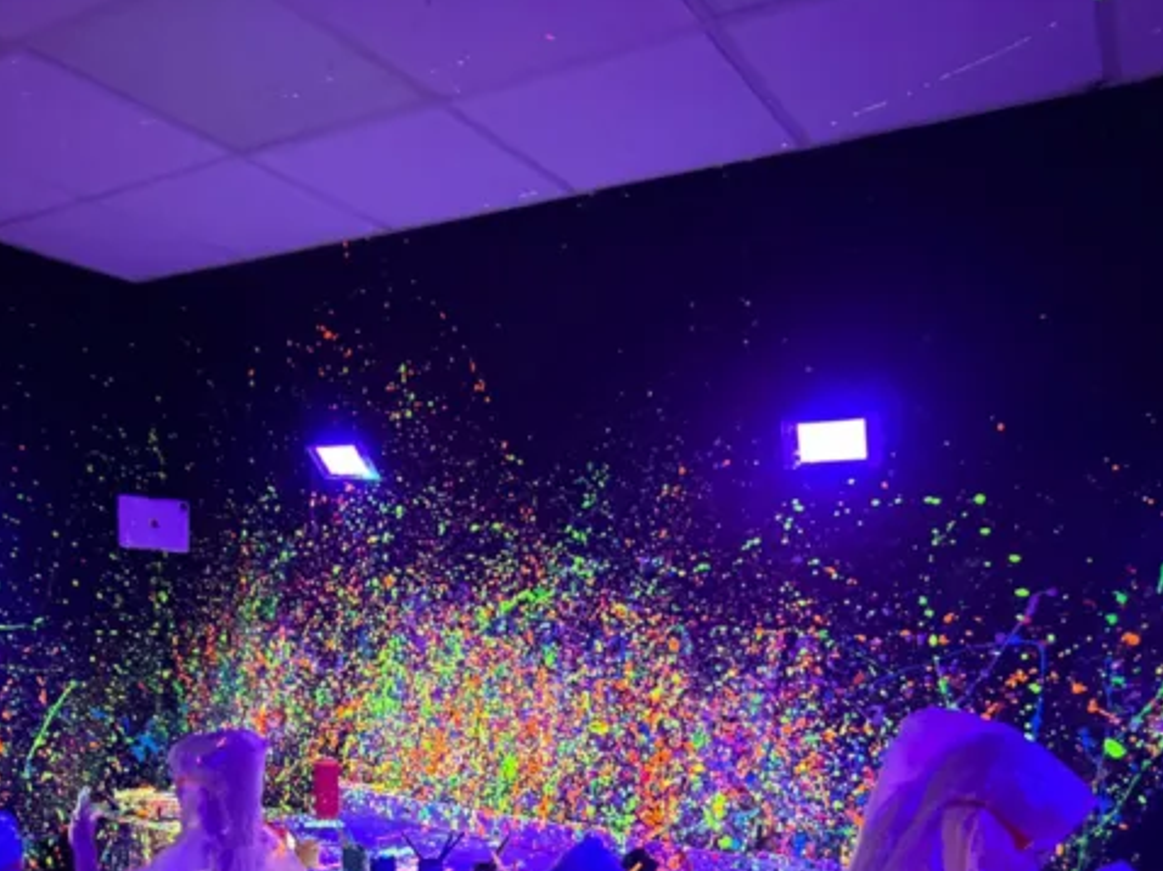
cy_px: 907
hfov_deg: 59.6
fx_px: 1007
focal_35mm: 30
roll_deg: -2.3
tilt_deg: -18.4
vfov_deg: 39.9
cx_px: 479
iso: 1250
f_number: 2.2
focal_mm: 2.22
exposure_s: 1/40
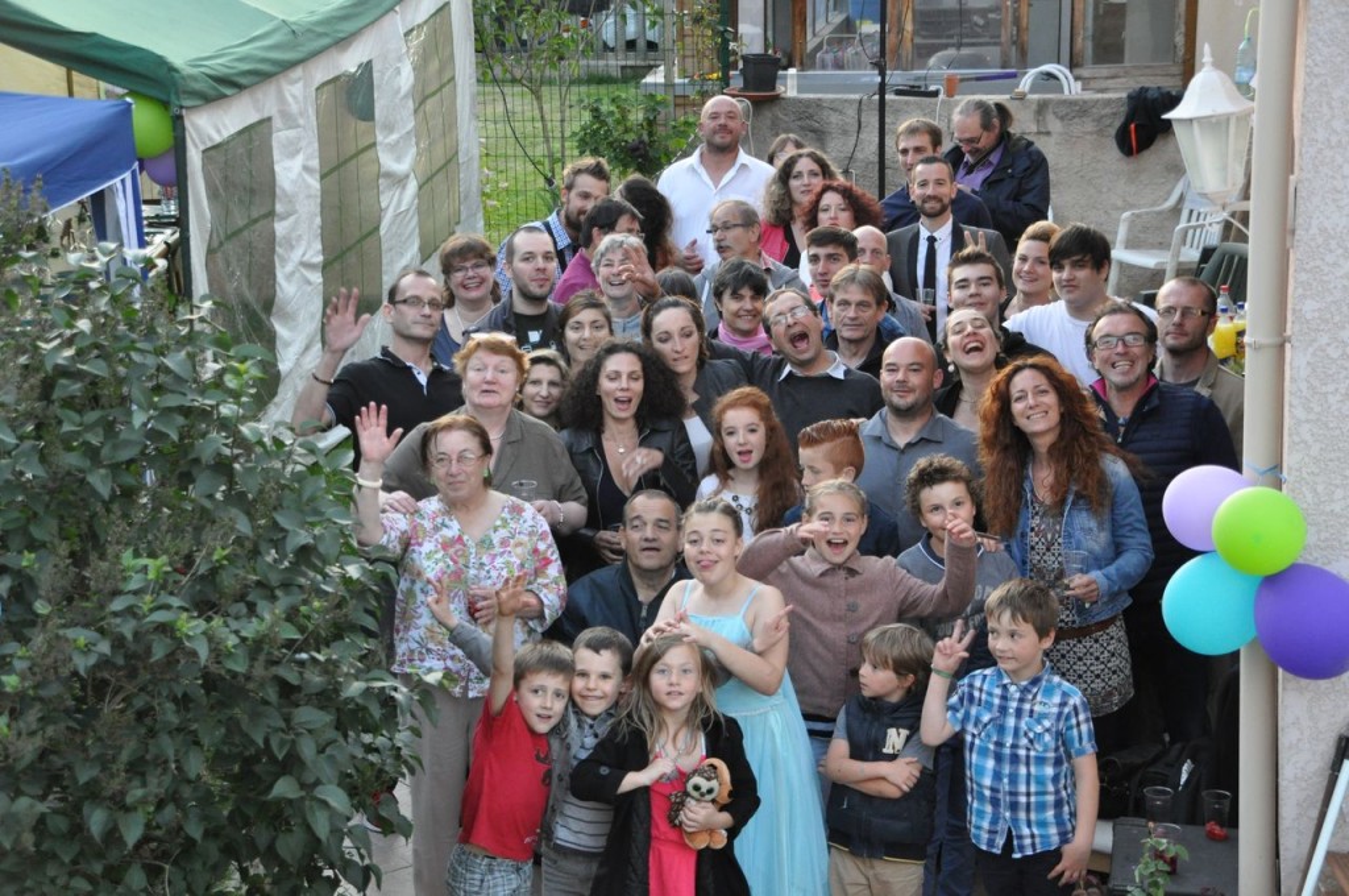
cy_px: 448
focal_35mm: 90
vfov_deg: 15.1
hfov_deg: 22.6
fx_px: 3368
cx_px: 674
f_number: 5
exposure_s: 1/125
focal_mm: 60
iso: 1600
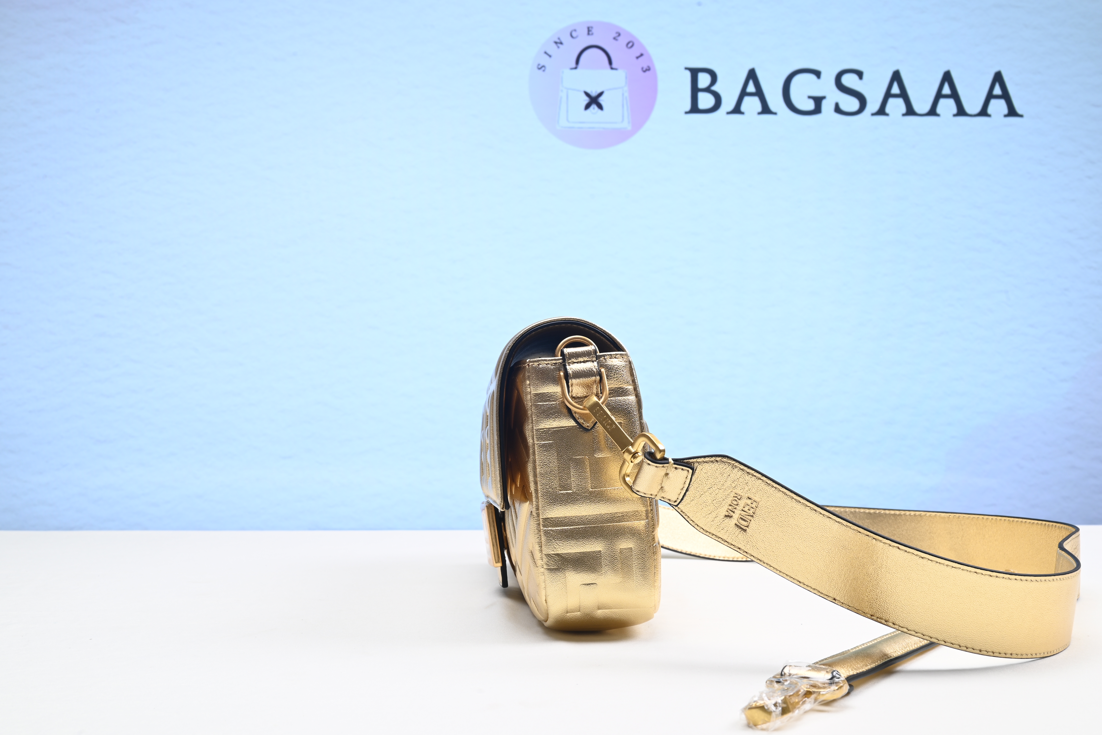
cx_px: 551
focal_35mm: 38
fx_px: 1164
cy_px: 368
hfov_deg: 50.7
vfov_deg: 35.1
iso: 100
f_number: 16
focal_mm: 38
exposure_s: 1/2
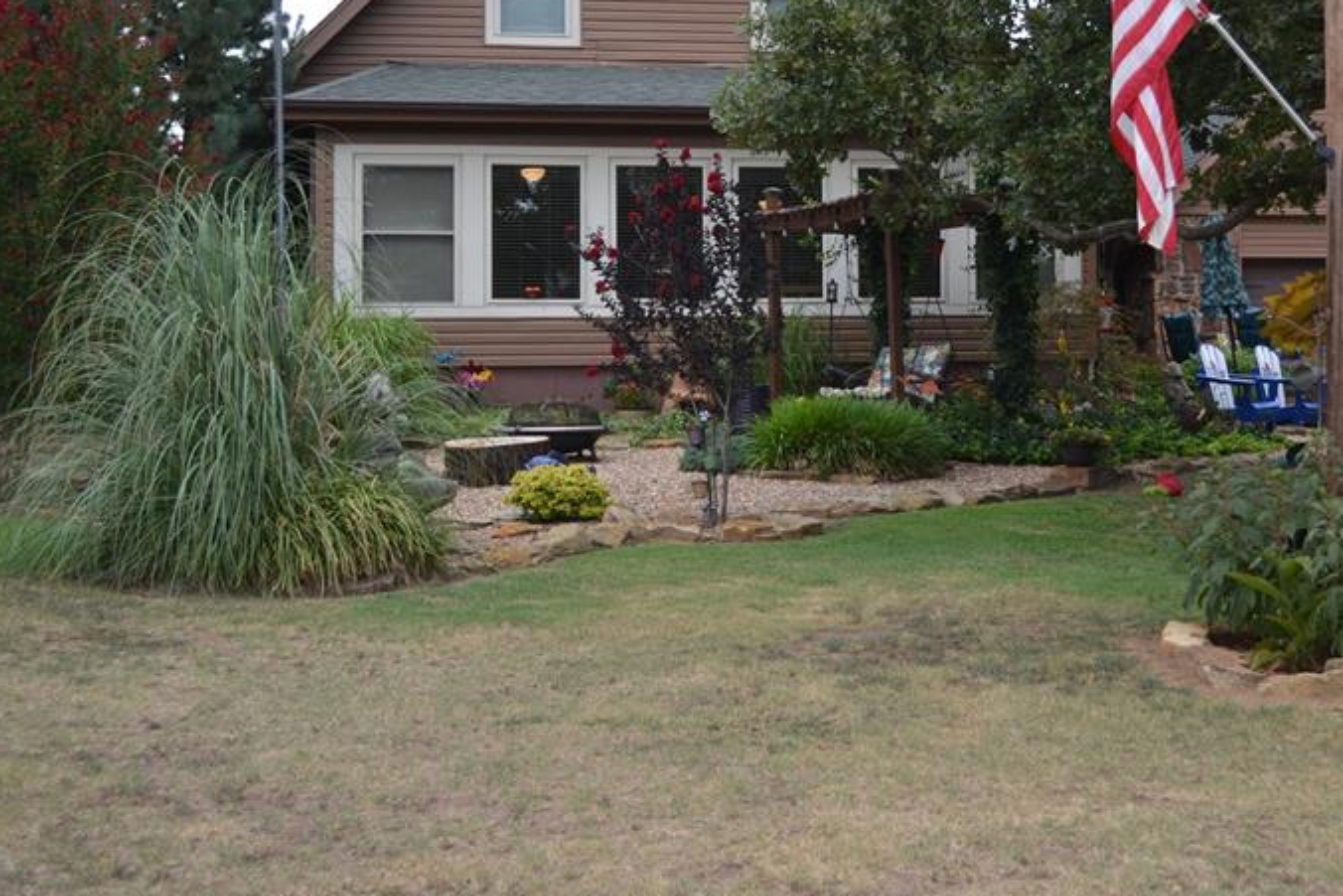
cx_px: 945
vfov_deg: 22.9
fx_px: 2201
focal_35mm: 59
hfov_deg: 33.5
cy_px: 316
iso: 100
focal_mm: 26
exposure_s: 1/200
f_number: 4.5
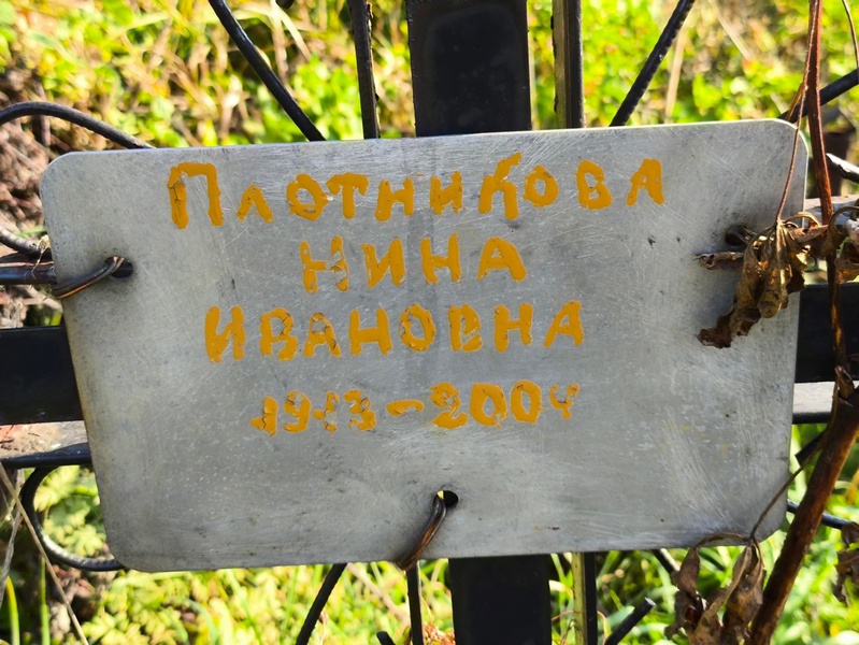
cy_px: 322
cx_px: 430
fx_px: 1241
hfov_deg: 38.2
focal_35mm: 50
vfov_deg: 29.1
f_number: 1.7
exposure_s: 1/205
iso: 50
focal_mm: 4.71
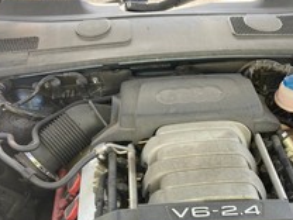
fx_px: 398
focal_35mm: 47
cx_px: 183
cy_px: 175
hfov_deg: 40.2
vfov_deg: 30.2
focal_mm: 3.99
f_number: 1.8
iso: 50
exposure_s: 1/121
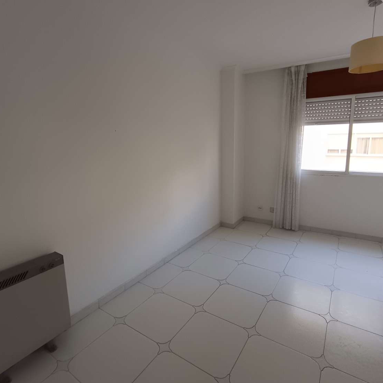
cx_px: 192
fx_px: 225
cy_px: 180
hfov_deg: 80.7
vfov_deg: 80.6
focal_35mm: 18
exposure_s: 1/50
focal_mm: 1.65
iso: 187
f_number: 2.2
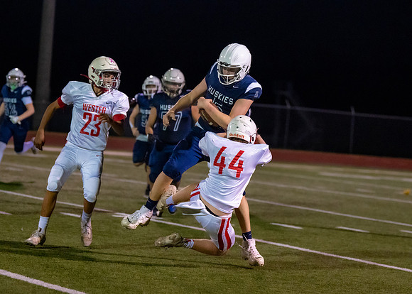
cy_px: 149
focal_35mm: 172
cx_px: 230
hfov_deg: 11.7
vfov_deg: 8.3
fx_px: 2015
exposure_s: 1/1250
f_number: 2.8
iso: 6400
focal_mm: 112
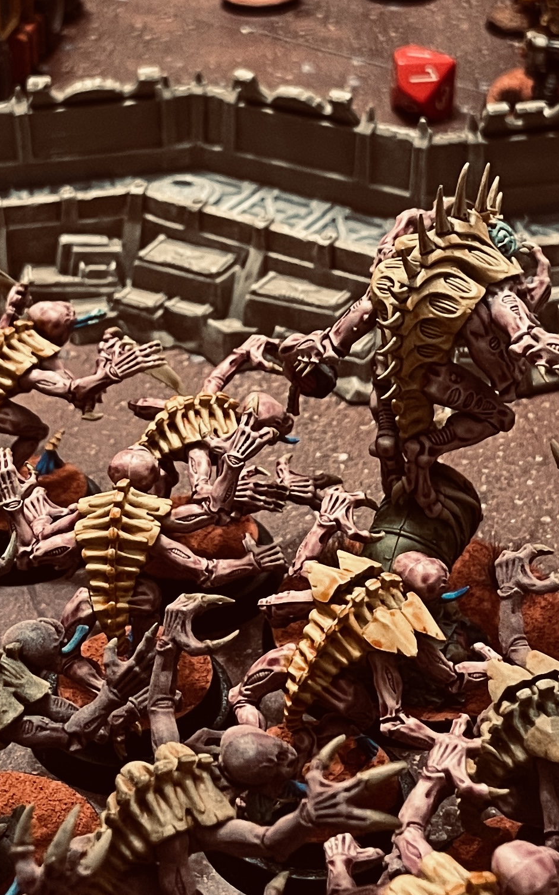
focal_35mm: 74
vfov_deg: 27.1
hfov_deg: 17.6
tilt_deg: -22.2
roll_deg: -0.1
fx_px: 1803
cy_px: 138
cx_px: 238
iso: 400
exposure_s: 1/50
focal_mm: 4.2
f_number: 1.6
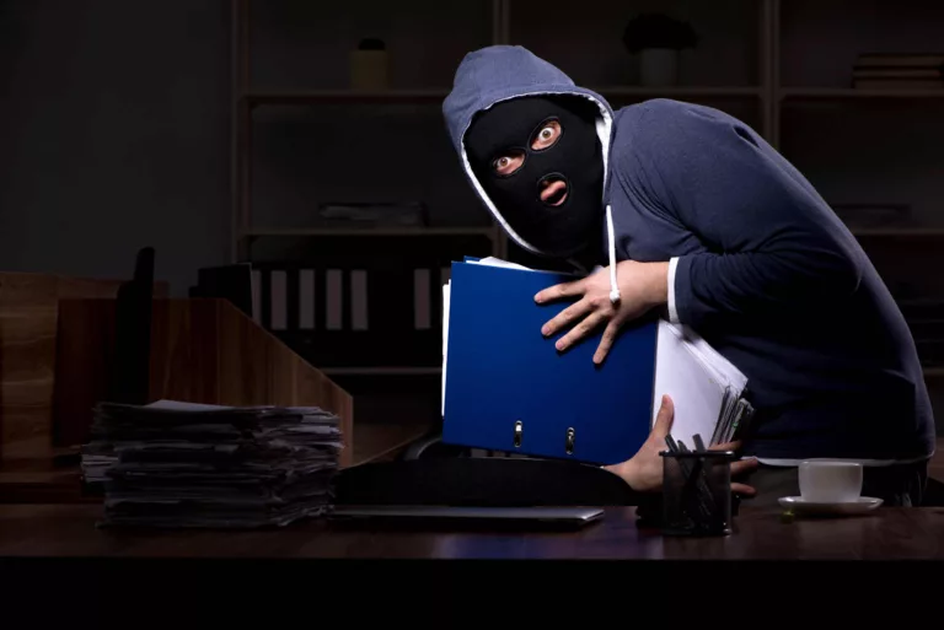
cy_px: 315
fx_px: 2755
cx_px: 472
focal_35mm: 105
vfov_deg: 13.1
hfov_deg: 19.4
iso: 100
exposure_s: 1/100
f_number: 8
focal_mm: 105
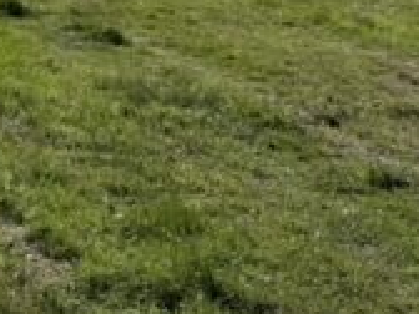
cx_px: -37
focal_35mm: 110
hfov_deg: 17.3
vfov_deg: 12.5
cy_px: -212
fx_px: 1331
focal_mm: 6.76
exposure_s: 1/14286
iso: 80
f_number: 1.78
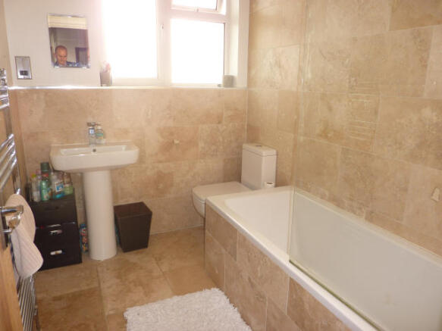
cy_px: 166
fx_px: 319
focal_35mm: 25
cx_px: 221
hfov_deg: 69.4
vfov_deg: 54.9
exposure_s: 1/100
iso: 100
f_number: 3.3
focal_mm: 4.1
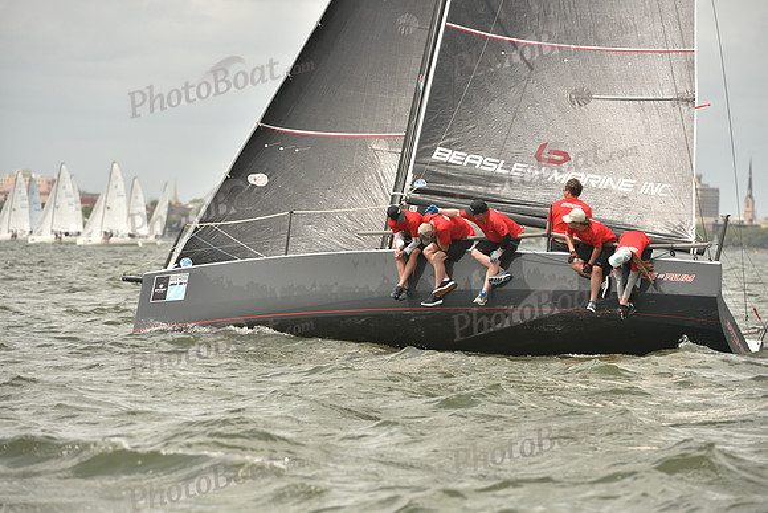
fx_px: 5761
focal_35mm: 270
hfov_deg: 7.6
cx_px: 384
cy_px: 256
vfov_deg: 5.1
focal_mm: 270
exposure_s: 1/1250
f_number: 6.3
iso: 320
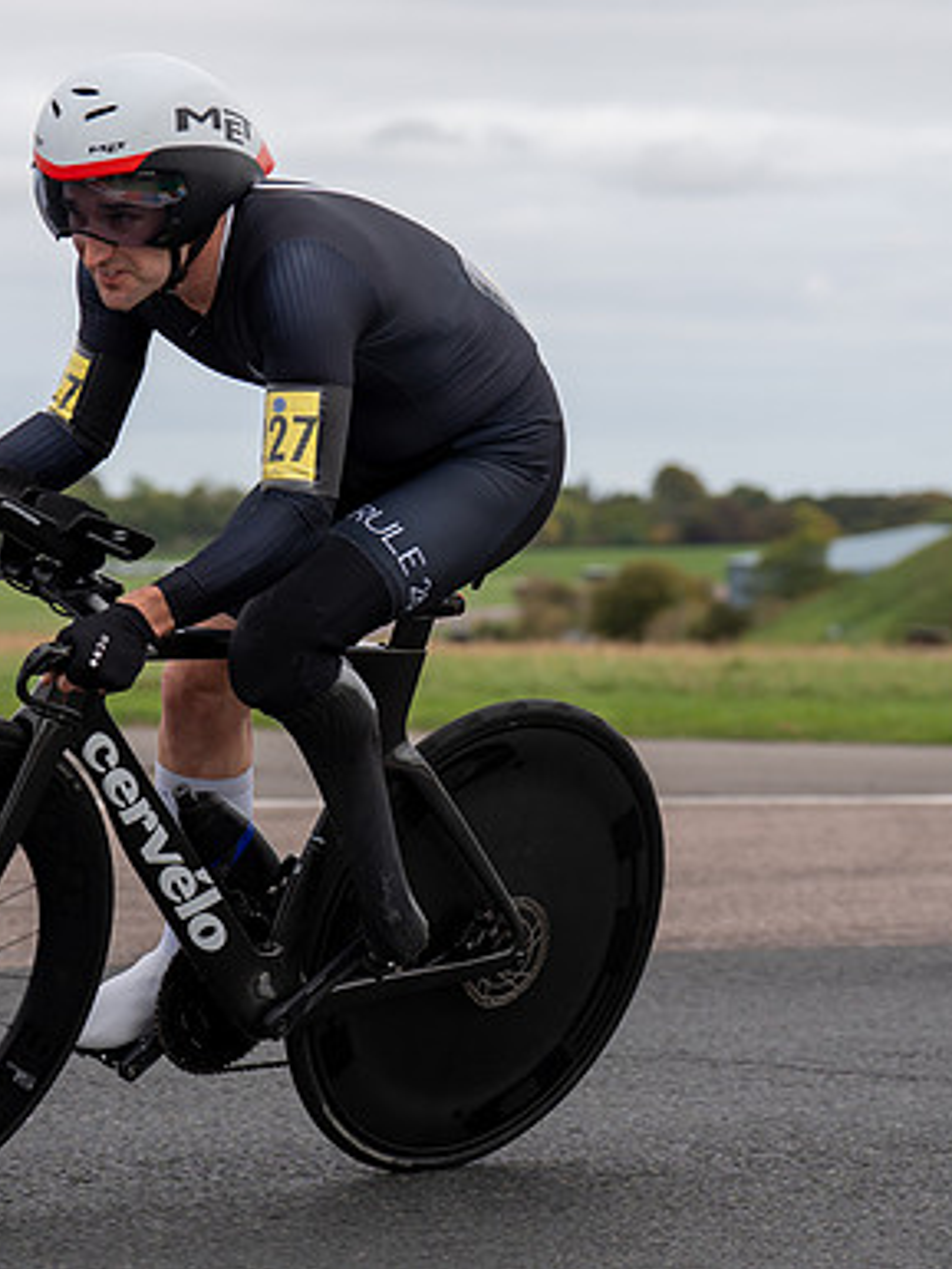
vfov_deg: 14.5
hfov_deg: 10.9
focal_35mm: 136
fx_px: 4984
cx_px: 264
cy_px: 568
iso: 125
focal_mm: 70
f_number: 3.5
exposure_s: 1/1000
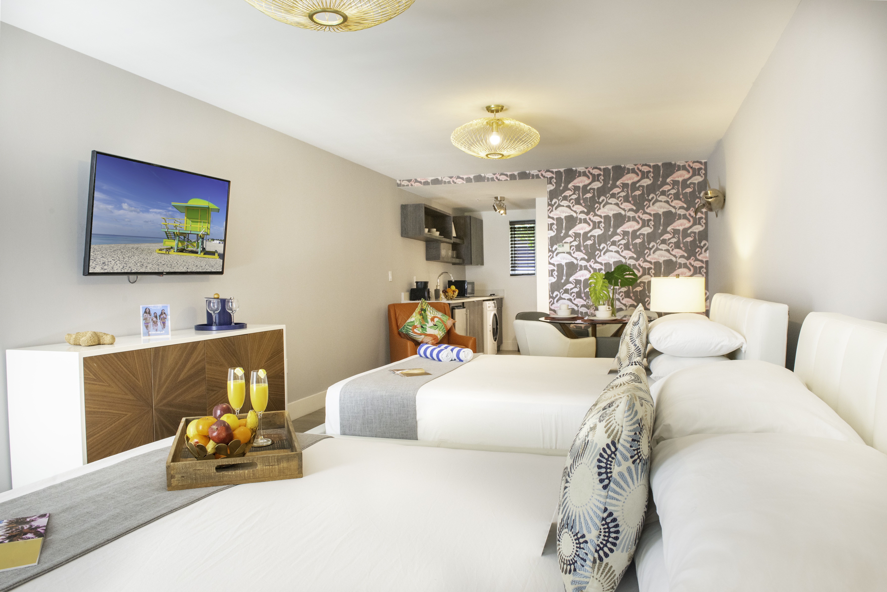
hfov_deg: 73.7
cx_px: 444
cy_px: 296
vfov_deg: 53.2
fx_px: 591
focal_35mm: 24
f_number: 10
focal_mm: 24
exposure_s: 1/100
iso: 1000
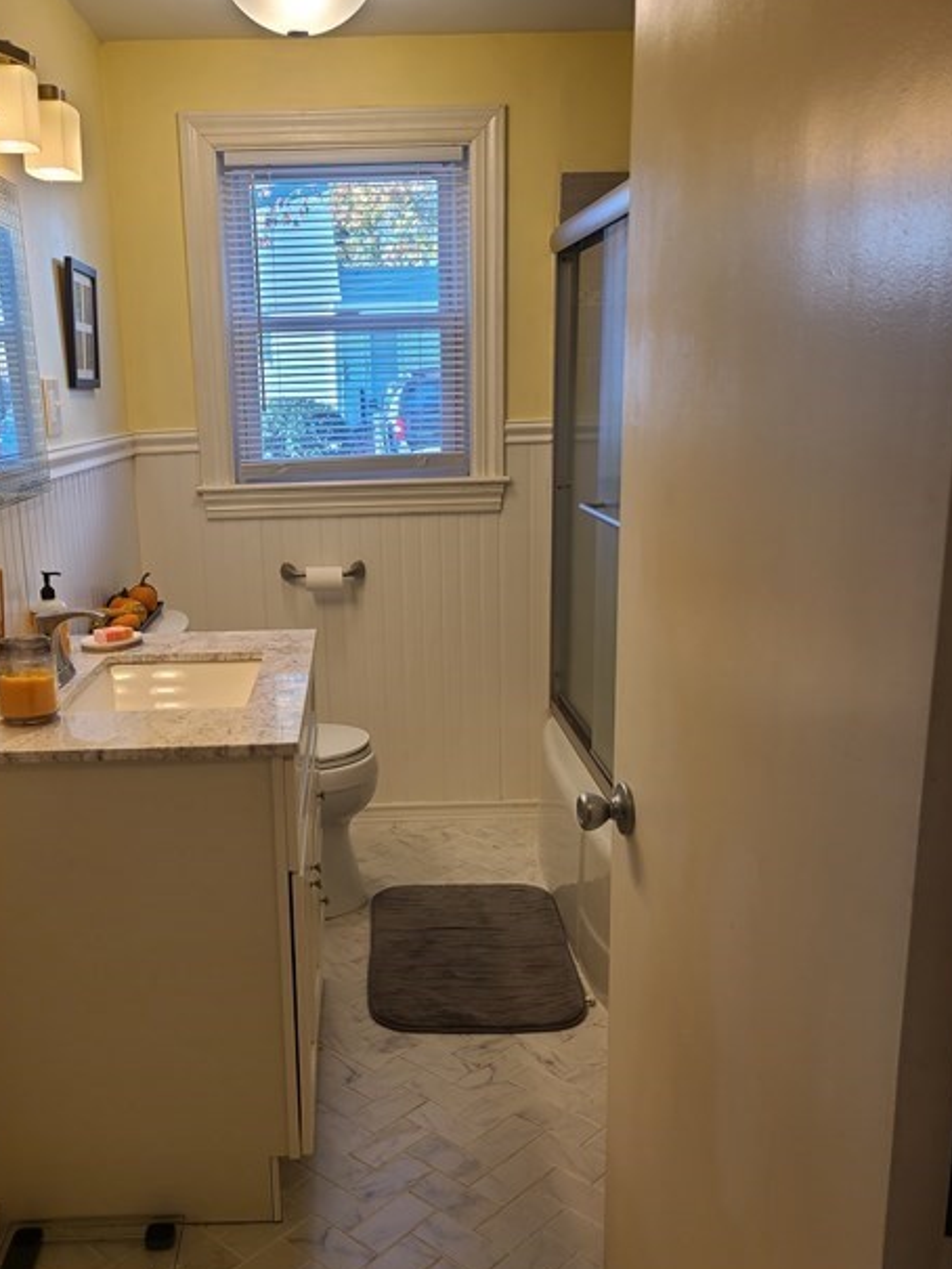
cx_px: 375
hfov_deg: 42.7
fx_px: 1210
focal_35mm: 33
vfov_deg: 55.1
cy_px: 728
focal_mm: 5.4
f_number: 1.8
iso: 40
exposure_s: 1/59
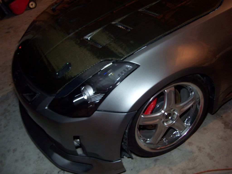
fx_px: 241
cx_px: 116
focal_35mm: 36
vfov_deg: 39.7
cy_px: 87
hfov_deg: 51.4
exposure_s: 1/2
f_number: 3
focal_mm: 6
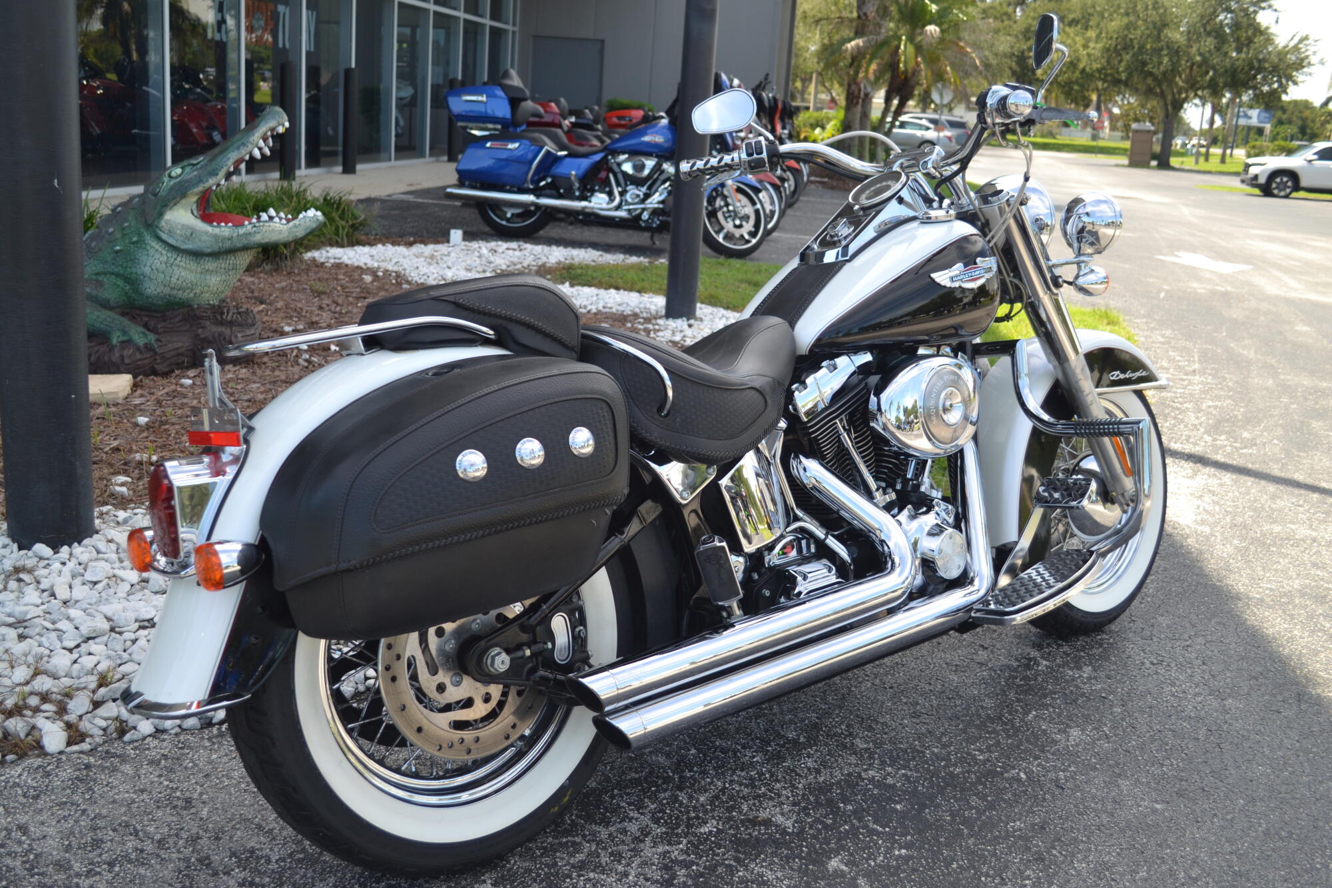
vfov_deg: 36.9
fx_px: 1332
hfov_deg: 53.1
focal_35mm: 36
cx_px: 666
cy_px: 444
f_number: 4
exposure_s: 1/250
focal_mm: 24
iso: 100
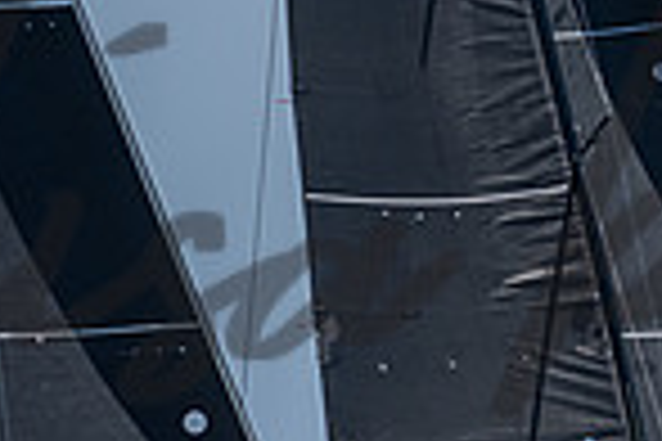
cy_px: 209
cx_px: 874
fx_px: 22433
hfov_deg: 1.7
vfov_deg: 1.1
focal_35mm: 1220
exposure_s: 1/2000
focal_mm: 310
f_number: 8
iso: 400
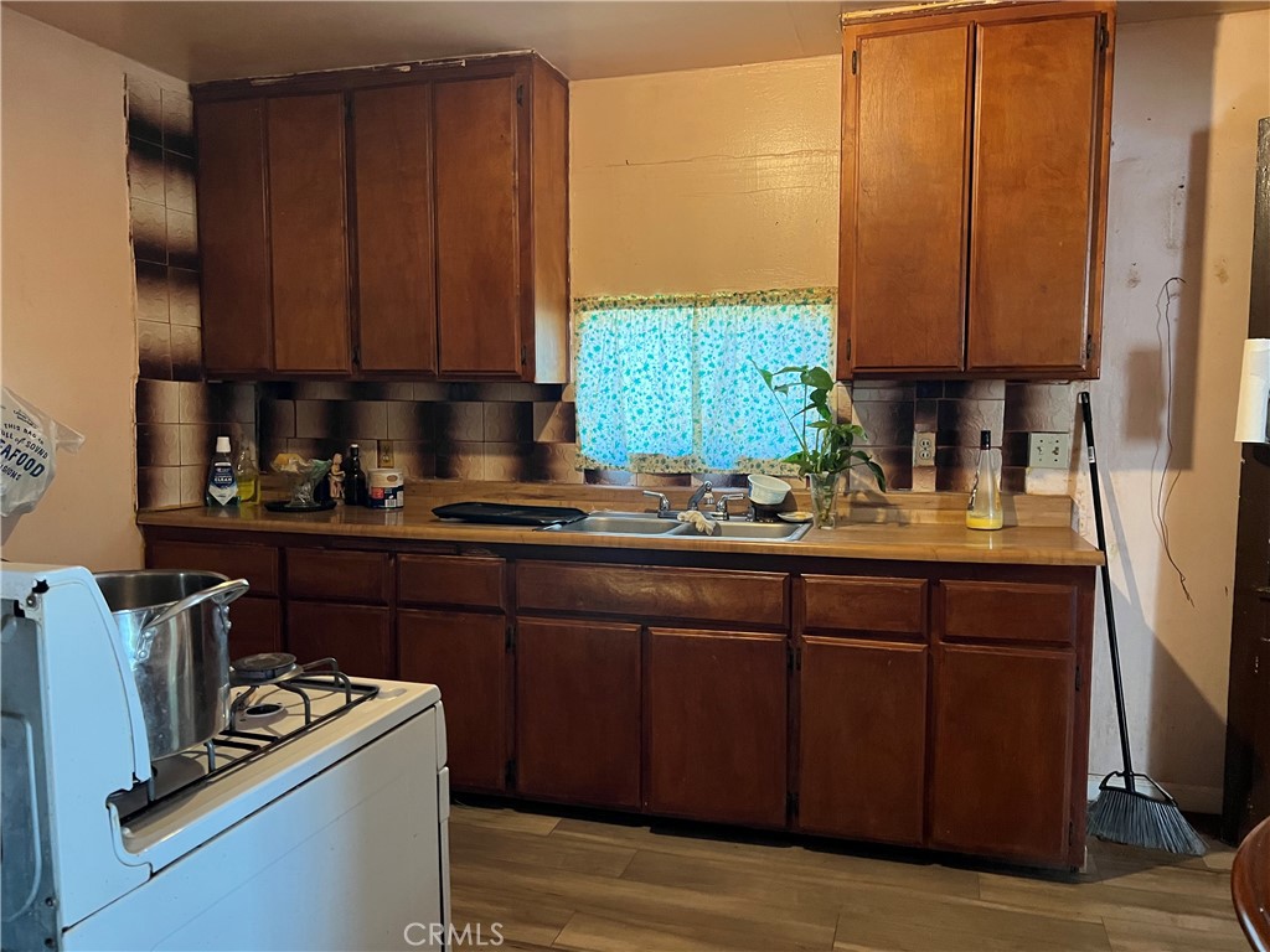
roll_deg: +0.0
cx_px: 635
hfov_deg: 67.3
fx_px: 954
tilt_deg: -3.8
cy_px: 476
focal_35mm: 26
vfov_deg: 53.1
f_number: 1.5
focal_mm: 5.7
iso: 500
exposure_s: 1/60
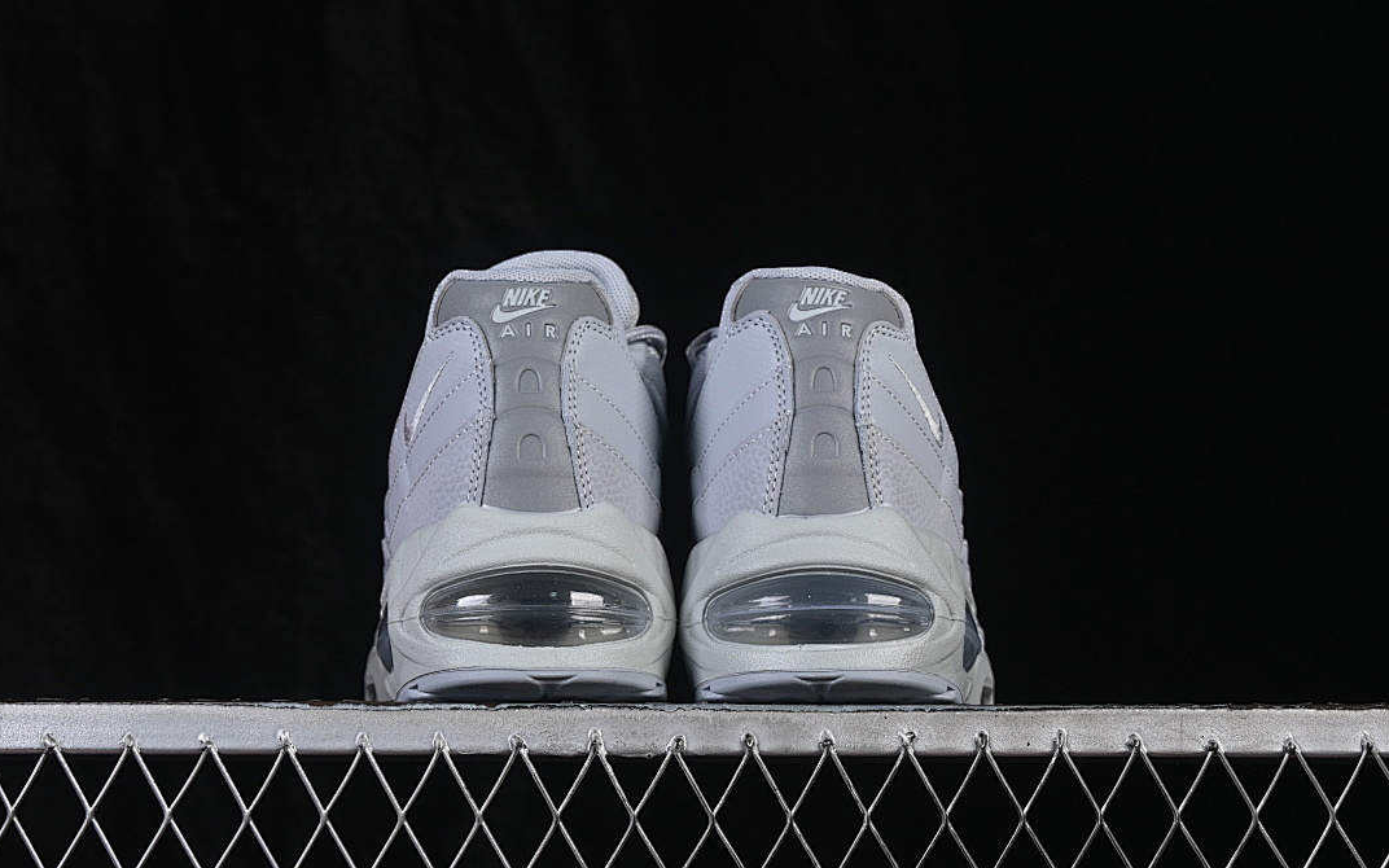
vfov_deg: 16.9
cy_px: 413
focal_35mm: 77
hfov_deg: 26.8
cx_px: 692
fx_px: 2915
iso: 160
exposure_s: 1/80
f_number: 8
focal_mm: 50
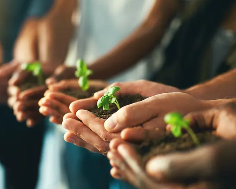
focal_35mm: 55
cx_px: 76
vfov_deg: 27.6
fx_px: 384
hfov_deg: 33.8
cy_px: 100
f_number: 1.8
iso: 200
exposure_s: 1/200
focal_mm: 35
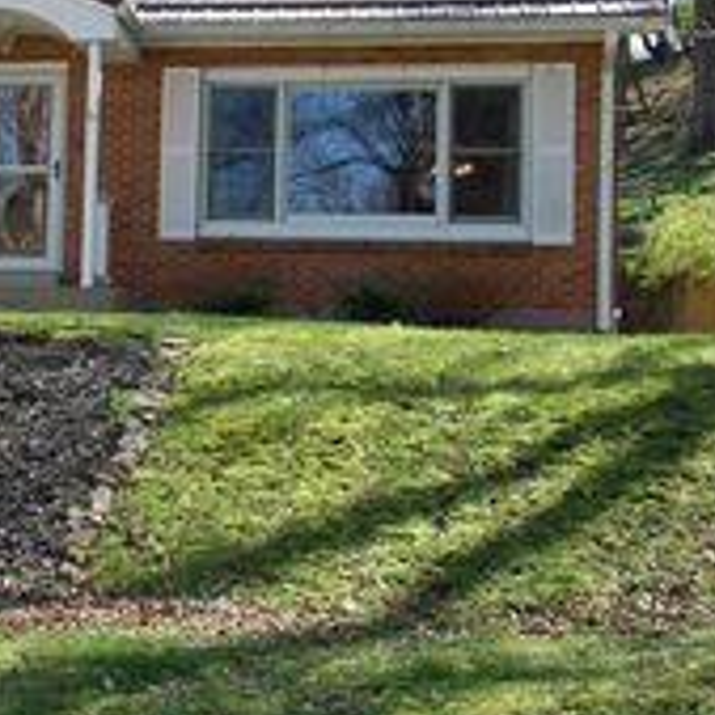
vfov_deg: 20.7
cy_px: 190
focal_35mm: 83
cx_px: -68
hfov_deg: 20.0
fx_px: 1940
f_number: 7.1
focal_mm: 22
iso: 200
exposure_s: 1/200
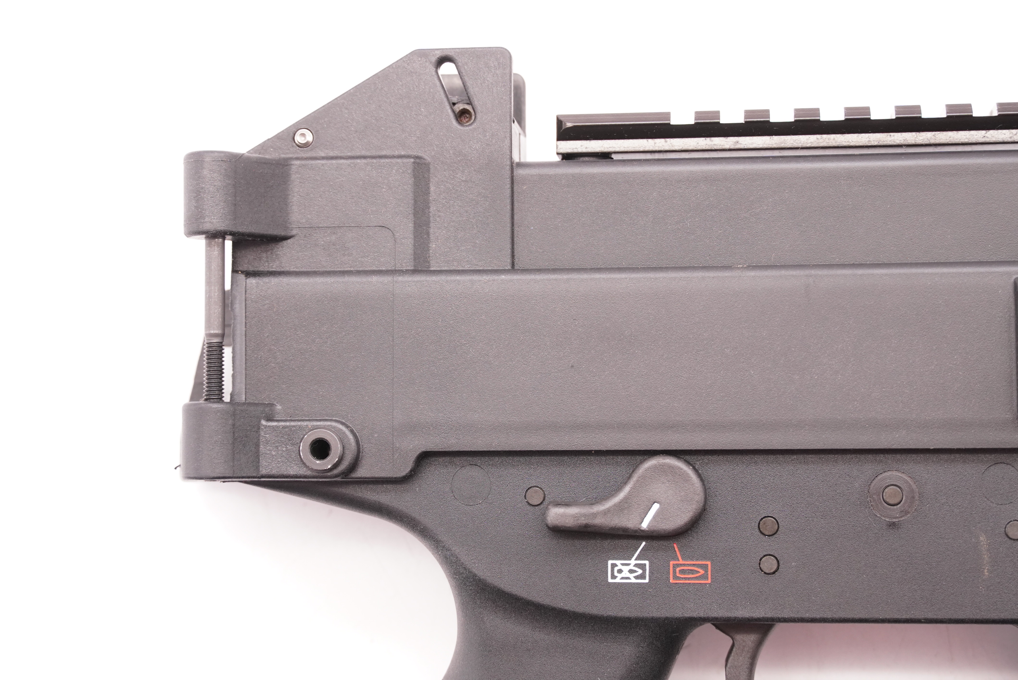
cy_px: 340
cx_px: 509
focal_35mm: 70
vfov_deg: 19.3
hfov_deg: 28.6
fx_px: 1995
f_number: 5.6
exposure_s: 1/125
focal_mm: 47
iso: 1250
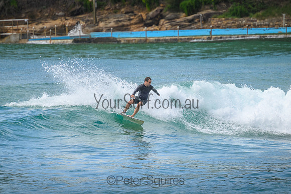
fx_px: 6468
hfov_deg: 2.6
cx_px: 146
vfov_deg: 1.7
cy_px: 97
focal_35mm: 800
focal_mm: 800
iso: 1000
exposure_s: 1/2000
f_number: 11
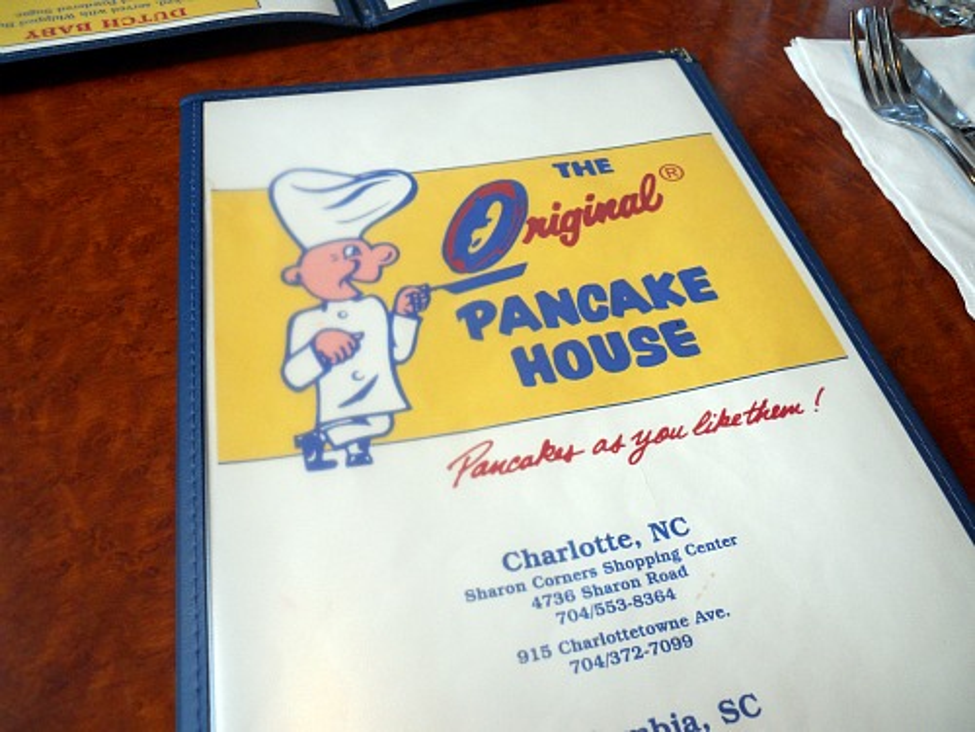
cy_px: 366
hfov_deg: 63.4
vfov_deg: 49.7
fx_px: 789
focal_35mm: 28
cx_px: 488
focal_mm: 5
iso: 125
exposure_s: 1/250
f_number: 2.7
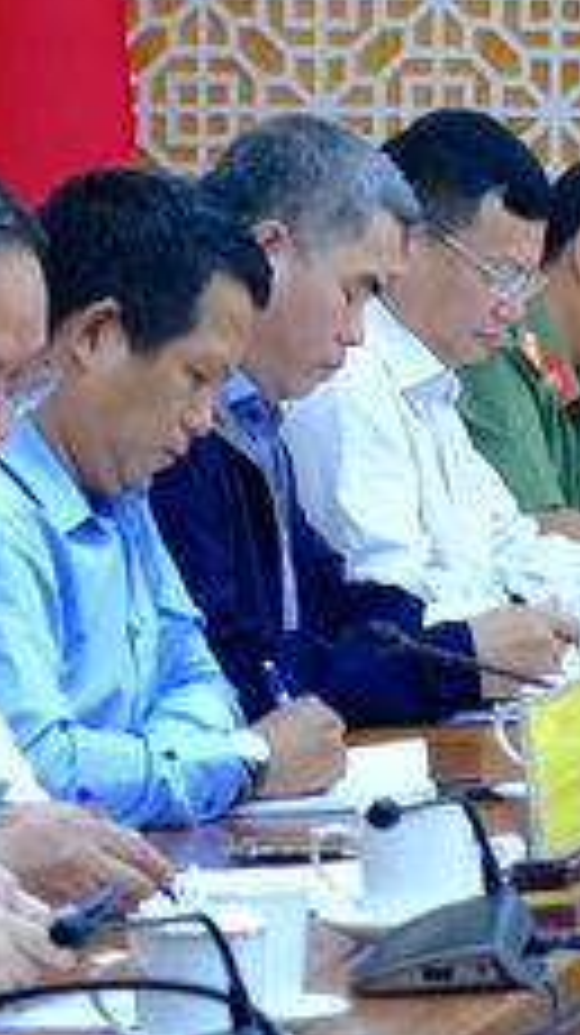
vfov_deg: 6.9
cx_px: 1924
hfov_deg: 3.7
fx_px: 8549
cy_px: 18
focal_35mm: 312
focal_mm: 50.5
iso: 1250
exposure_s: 1/125
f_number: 4.5
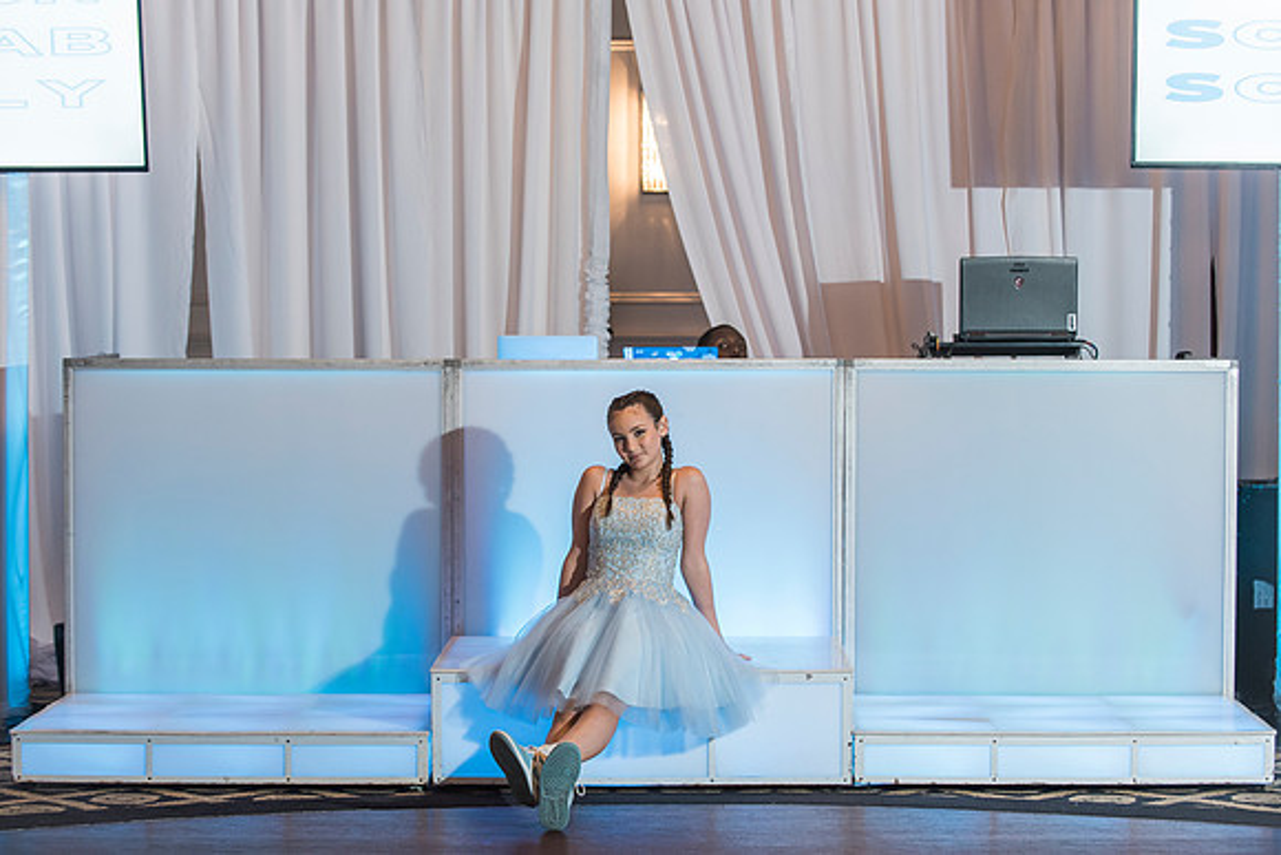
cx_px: 630
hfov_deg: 22.6
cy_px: 427
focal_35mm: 90
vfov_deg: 15.2
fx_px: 3203
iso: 1250
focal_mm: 86
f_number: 4
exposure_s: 1/100
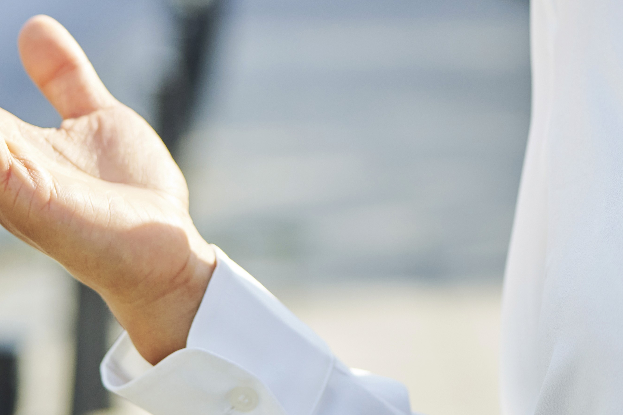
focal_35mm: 178
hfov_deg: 11.5
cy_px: -319
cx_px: 562
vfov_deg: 7.5
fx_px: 3080
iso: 250
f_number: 2.2
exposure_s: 1/2000
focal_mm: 50
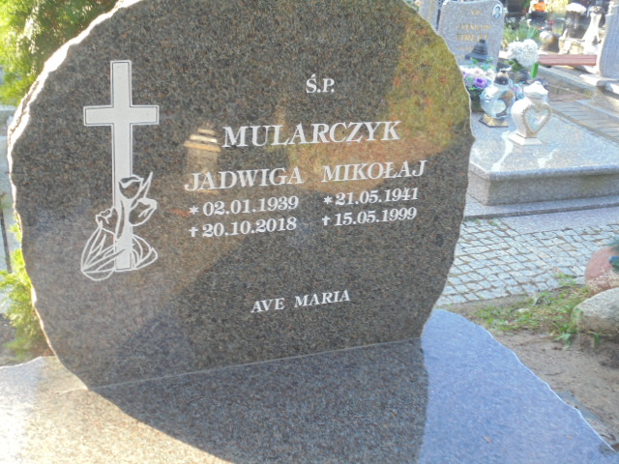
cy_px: 232
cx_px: 310
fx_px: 769
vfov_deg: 33.6
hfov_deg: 43.9
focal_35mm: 43
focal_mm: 7.8
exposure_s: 1/30
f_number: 4.5
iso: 100
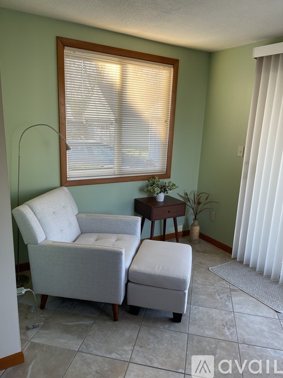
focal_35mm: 26
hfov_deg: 53.0
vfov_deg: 67.3
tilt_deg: -14.2
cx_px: 142
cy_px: 189
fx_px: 284
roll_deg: -1.9
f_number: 1.6
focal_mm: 5.1
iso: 64
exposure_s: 1/120
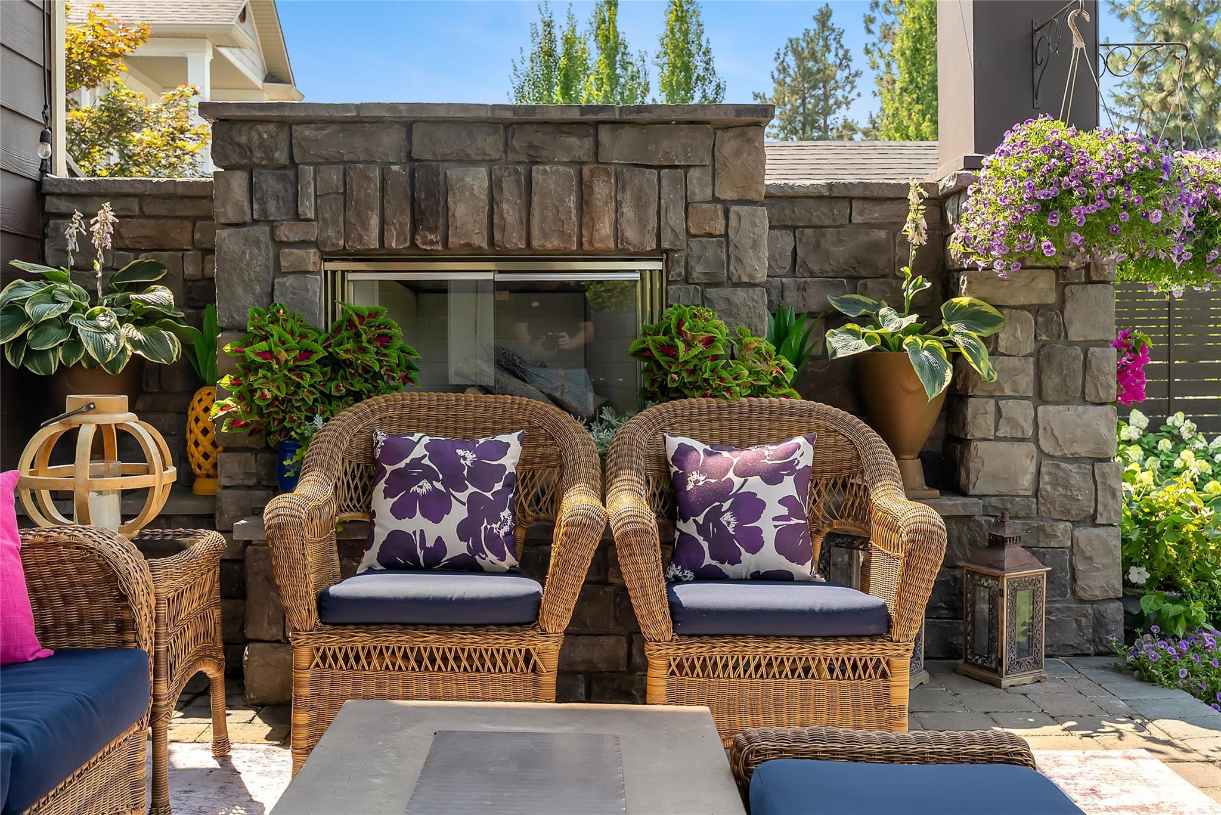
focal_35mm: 37
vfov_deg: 36.2
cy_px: 408
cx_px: 610
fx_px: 1245
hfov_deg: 52.2
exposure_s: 1/100
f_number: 8
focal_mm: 36.7
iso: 100
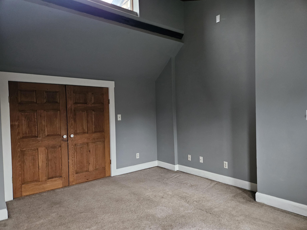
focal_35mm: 23
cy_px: 115
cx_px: 154
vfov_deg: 58.9
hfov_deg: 73.9
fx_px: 204
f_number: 1.8
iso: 640
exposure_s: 1/24
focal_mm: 5.4
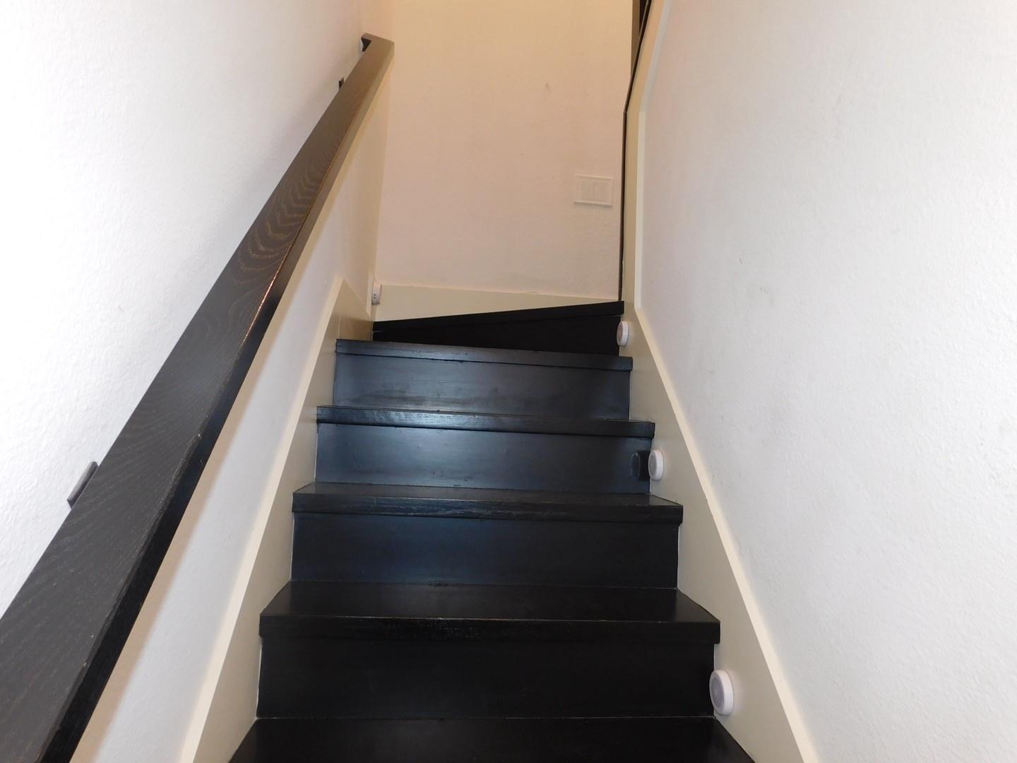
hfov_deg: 73.9
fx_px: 676
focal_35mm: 23
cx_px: 508
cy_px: 382
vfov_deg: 58.9
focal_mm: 4
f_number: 3
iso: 200
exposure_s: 1/30
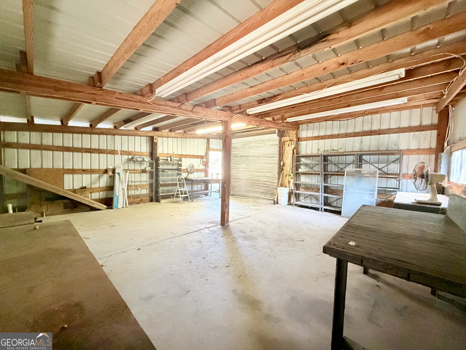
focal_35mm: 14
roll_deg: -1.1
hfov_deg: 102.1
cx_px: 233
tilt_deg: -3.7
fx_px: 188
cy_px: 175
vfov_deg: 85.7
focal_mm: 2.22
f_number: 2.2
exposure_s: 1/60
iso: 800
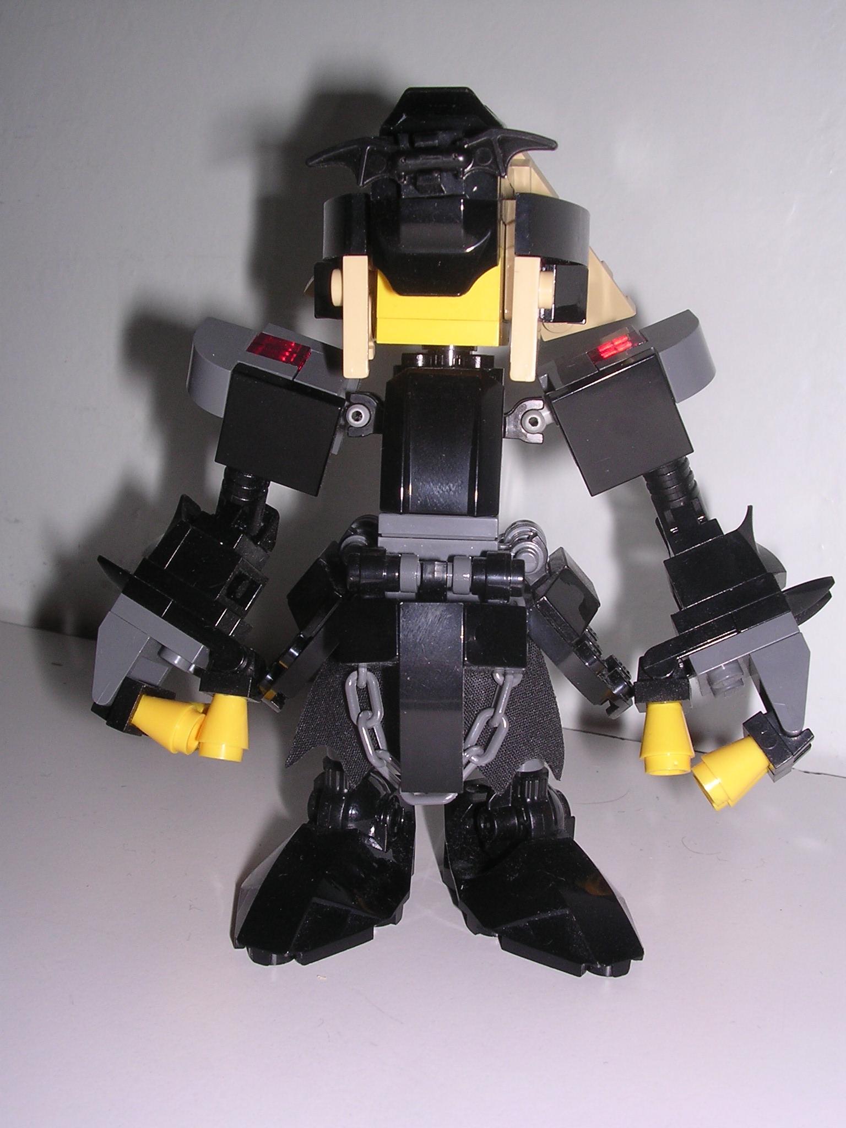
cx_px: 423
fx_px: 1238
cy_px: 564
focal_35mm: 38
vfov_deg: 49.0
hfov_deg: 37.7
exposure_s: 1/60.1
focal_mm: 5.8
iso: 100
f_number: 5.6
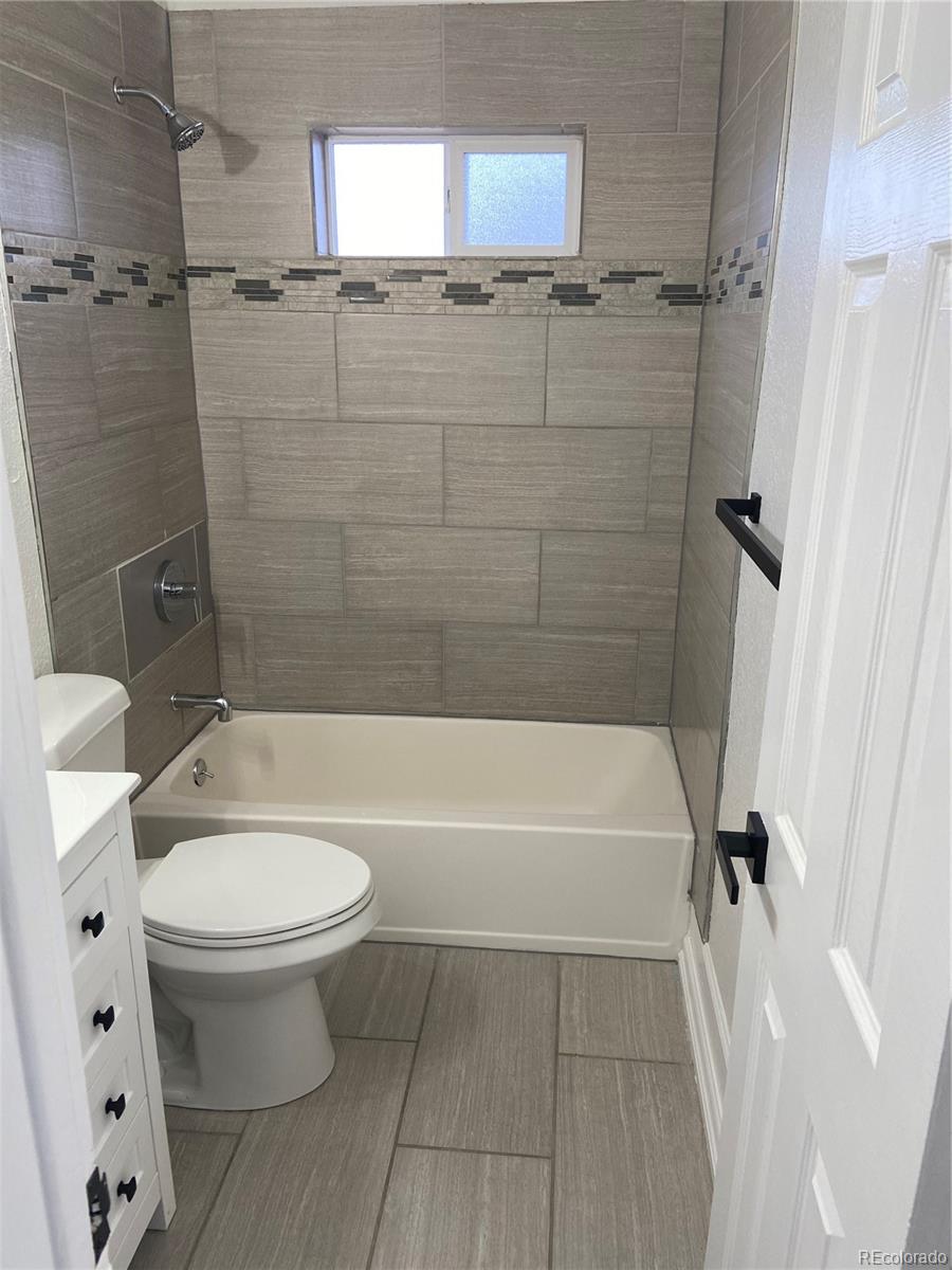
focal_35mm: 26
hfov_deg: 53.1
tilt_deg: -16.3
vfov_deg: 67.3
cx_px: 476
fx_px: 953
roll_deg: -0.7
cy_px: 635
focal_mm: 4.25
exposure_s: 1/120
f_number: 1.8
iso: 80
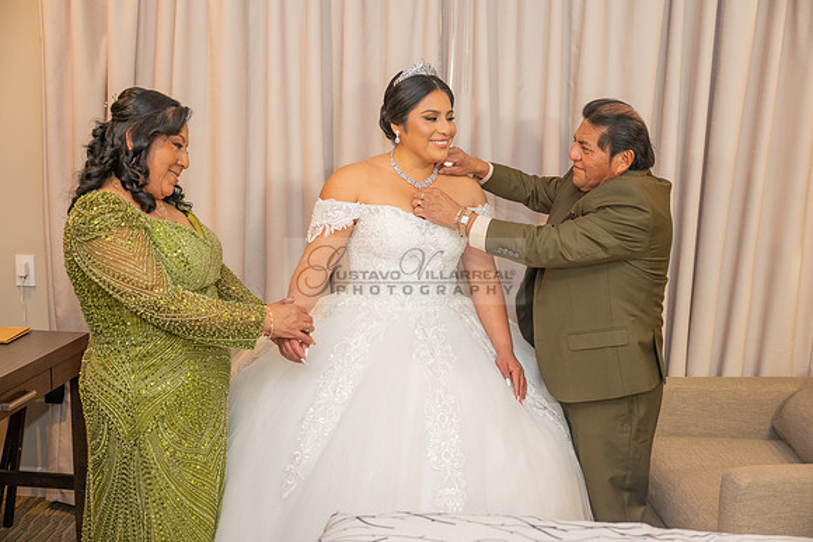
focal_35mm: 36
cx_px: 406
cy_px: 271
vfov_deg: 36.9
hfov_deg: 53.1
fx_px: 813
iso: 800
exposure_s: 1/160
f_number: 2.8
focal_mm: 36
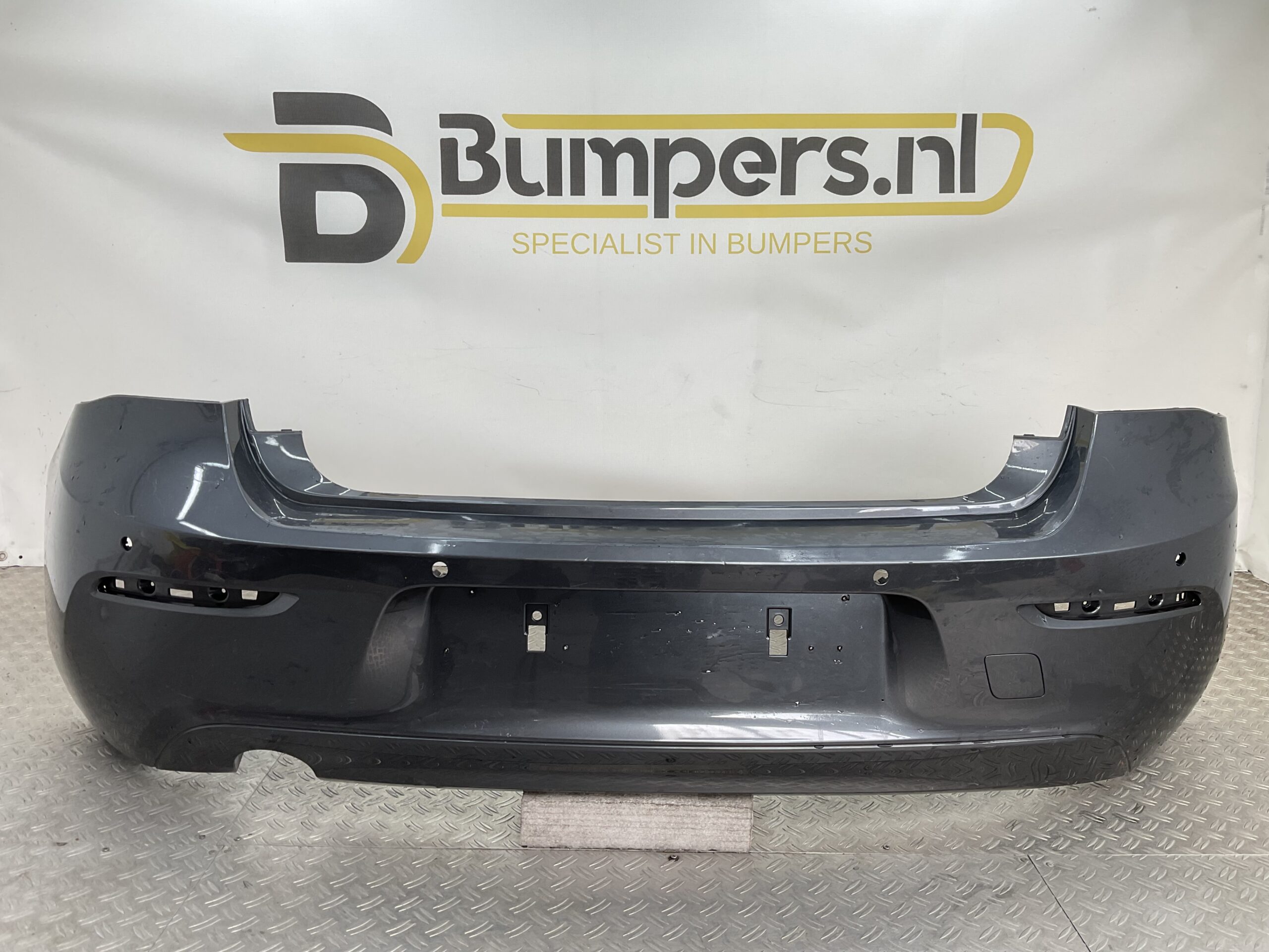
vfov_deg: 48.2
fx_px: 1063
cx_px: 634
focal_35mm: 29
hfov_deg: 61.7
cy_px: 476
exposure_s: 1/127
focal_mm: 3
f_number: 1.8
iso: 16
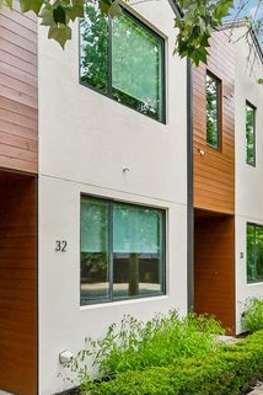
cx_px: 75
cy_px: 251
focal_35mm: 35
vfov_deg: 53.7
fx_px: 384
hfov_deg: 37.2
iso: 400
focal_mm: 10
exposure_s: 1/320
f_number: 8
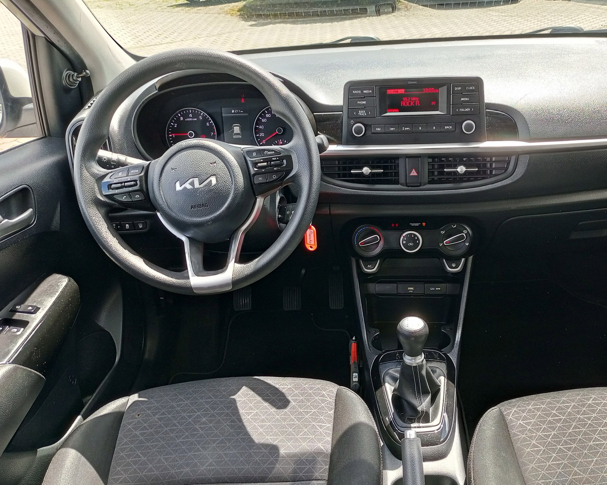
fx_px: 557
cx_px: 363
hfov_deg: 56.8
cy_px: 275
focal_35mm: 31
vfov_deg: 47.0
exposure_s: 1/100
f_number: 1.79
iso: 326
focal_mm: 4.69
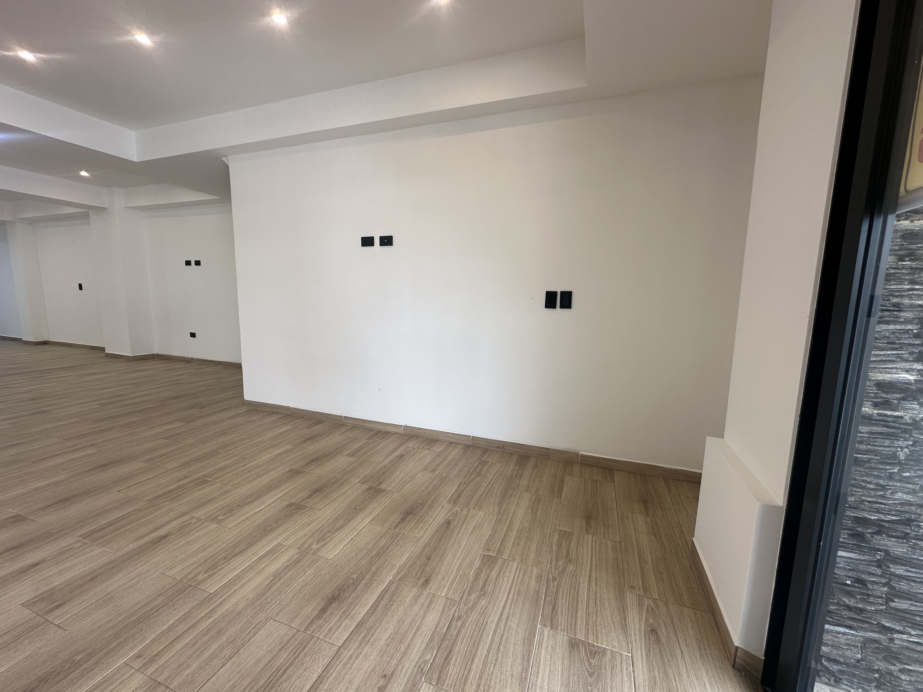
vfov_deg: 85.7
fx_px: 373
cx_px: 462
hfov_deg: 102.1
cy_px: 346
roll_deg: -1.8
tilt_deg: -8.0
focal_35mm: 14
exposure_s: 1/99
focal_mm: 2.22
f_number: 2.2
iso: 64
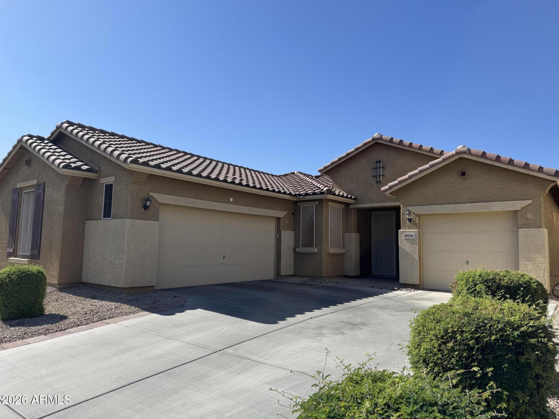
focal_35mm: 24
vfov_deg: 56.8
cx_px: 280
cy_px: 210
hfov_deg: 71.6
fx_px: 388
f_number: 1.78
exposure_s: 1/4950
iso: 80
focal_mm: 6.76
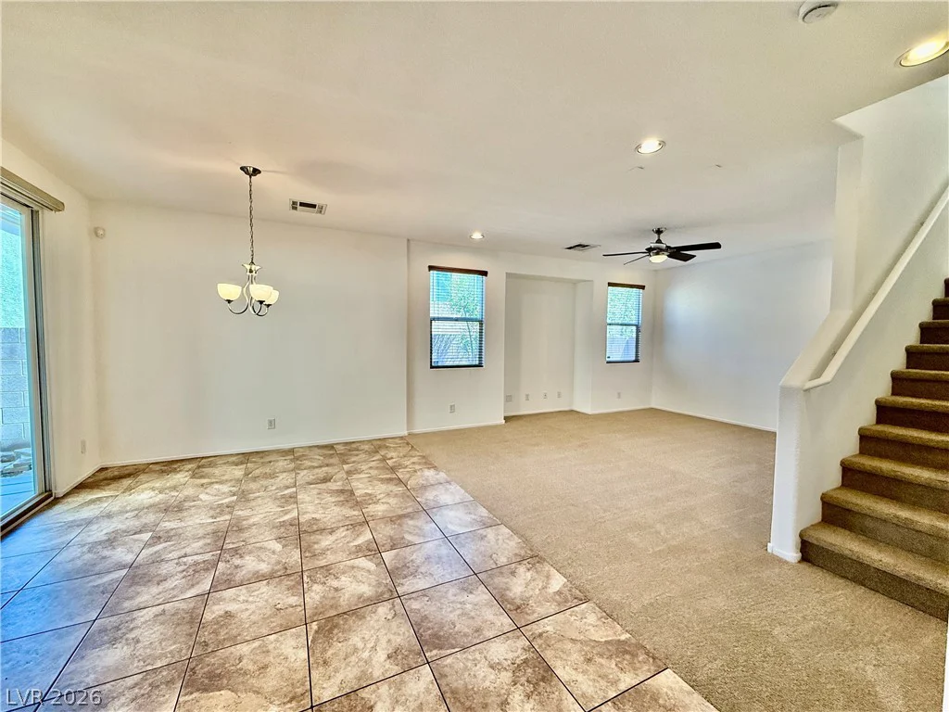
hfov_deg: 102.1
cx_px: 474
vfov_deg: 85.7
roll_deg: -0.7
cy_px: 356
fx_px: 384
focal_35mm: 14
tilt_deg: -2.4
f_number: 2.2
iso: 160
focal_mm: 2.22
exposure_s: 1/120
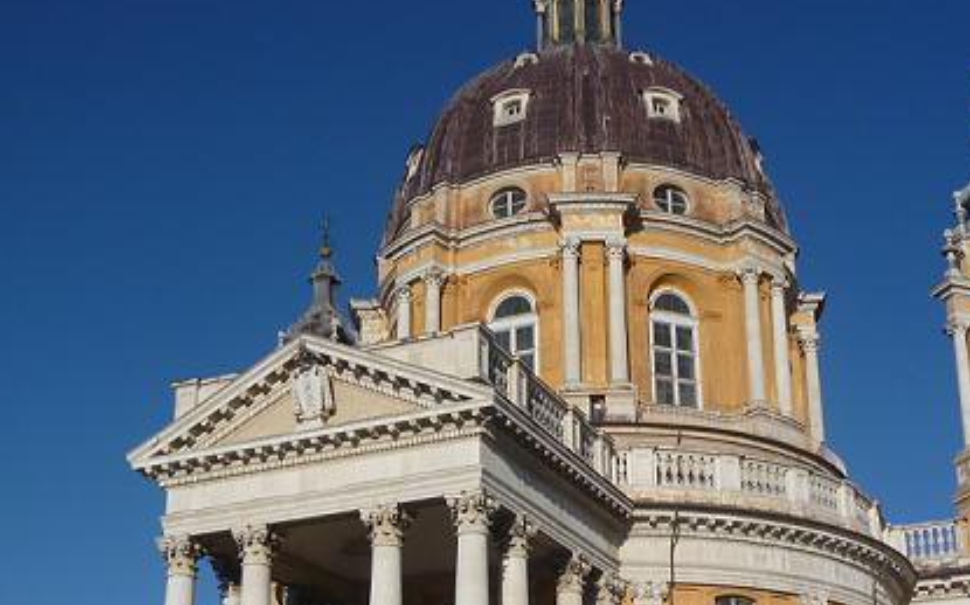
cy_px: 512
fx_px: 1374
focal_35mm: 52
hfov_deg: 38.7
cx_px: 581
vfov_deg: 24.3
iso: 100
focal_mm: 5
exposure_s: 1/250
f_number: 9
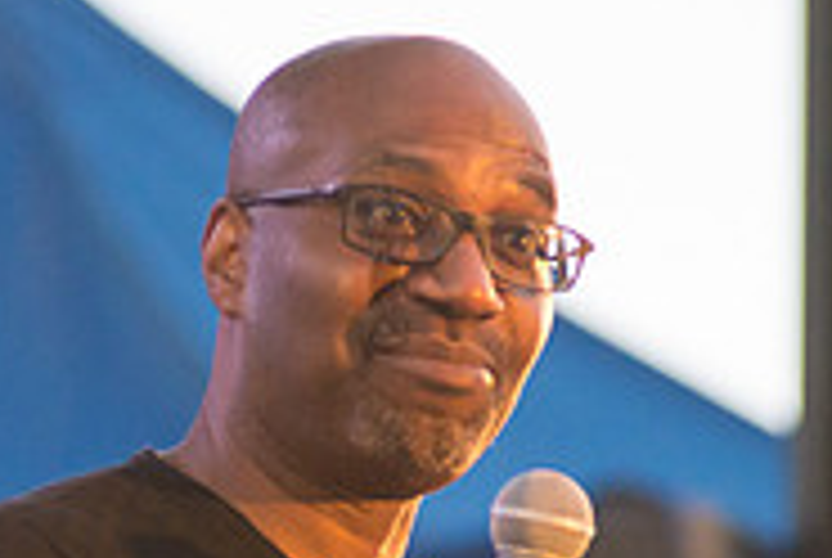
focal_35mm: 579
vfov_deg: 2.4
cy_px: 700
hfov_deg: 3.6
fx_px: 13403
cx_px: 382
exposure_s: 1/320
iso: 4000
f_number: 2.8
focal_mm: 185
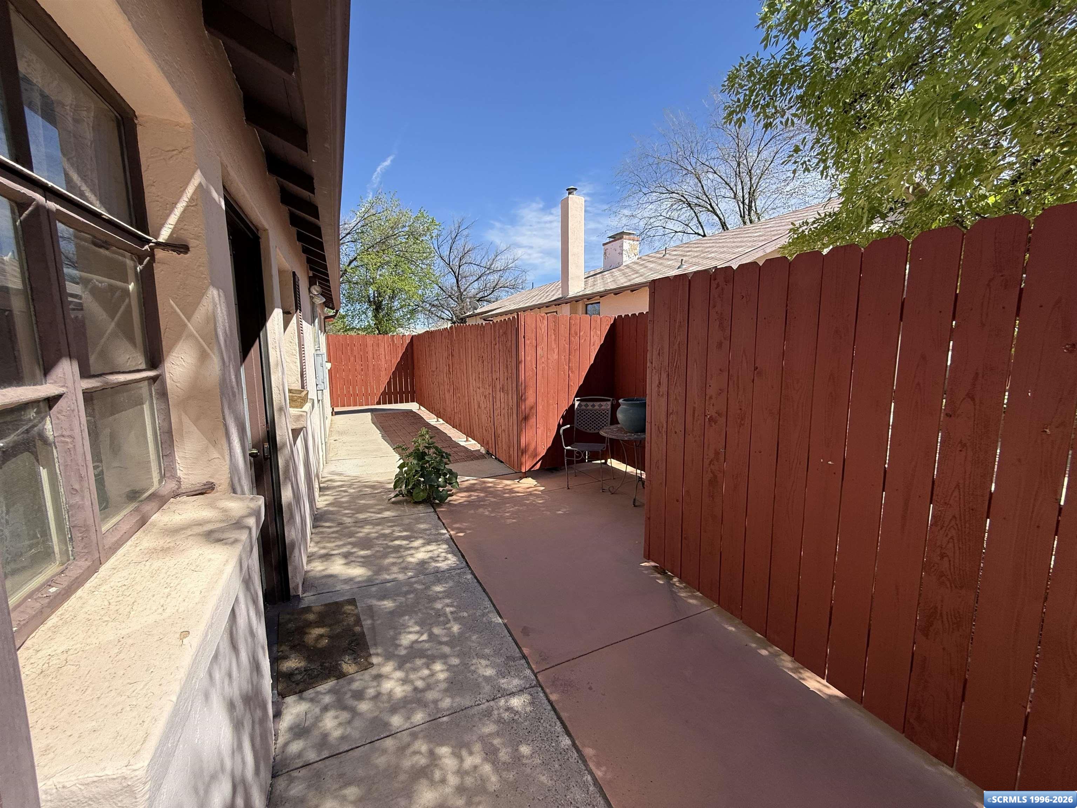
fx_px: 436
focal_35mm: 14
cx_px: 538
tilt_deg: -6.5
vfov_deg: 85.7
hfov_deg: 102.1
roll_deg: -0.1
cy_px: 404
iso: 50
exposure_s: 1/942
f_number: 2.2
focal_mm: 2.22
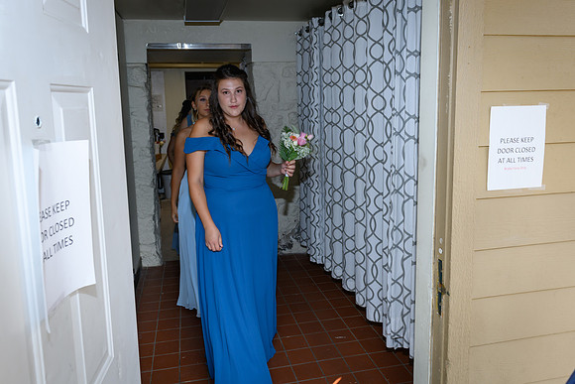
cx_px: 283
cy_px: 169
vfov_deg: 46.1
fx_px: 450
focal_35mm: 28
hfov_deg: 65.1
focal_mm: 24
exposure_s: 1/160
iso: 200
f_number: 5.6
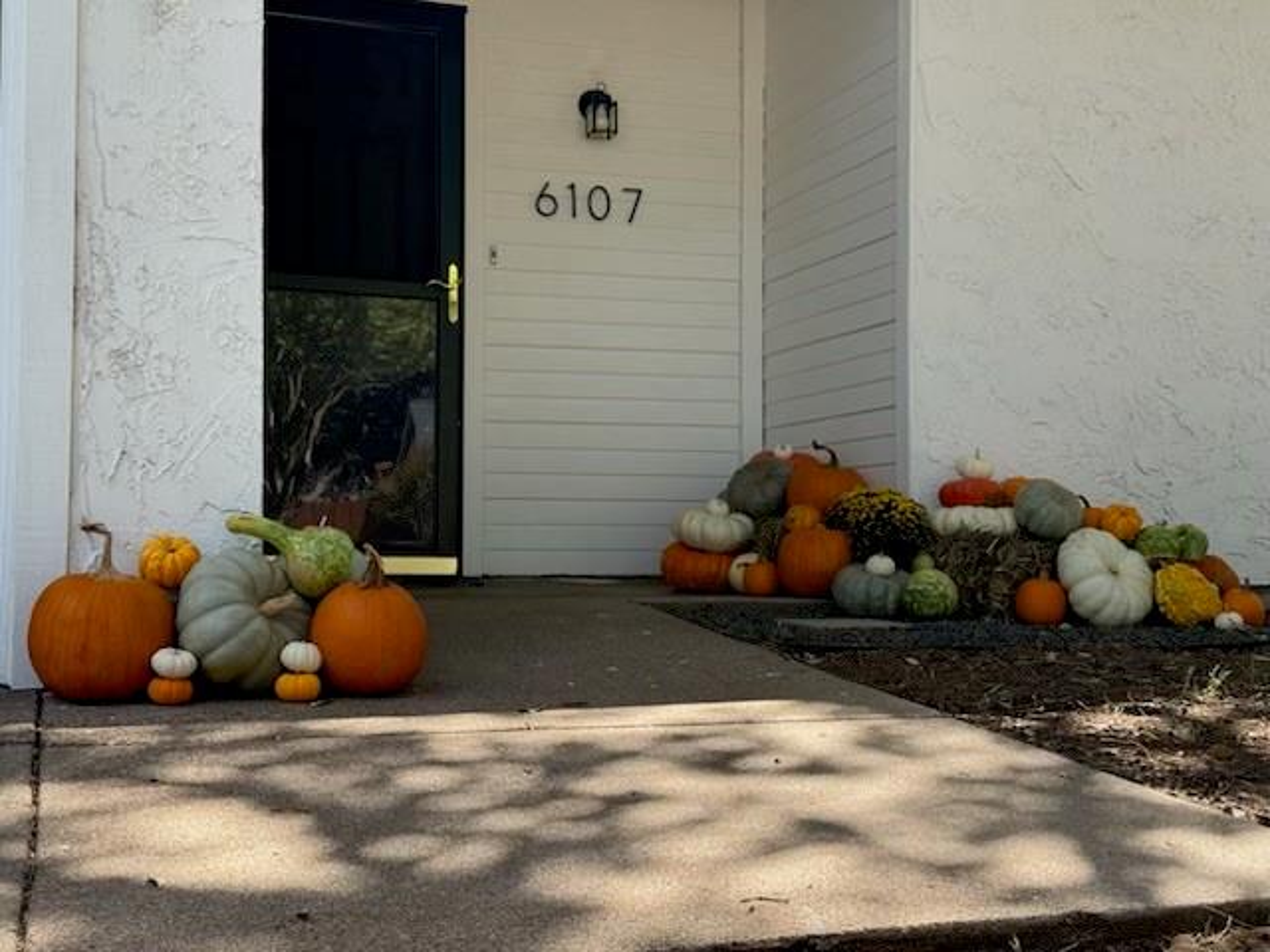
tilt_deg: +2.4
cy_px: 476
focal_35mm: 48
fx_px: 1761
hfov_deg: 39.7
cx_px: 635
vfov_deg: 30.3
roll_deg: -0.3
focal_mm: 6.76
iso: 80
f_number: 1.78
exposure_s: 1/754
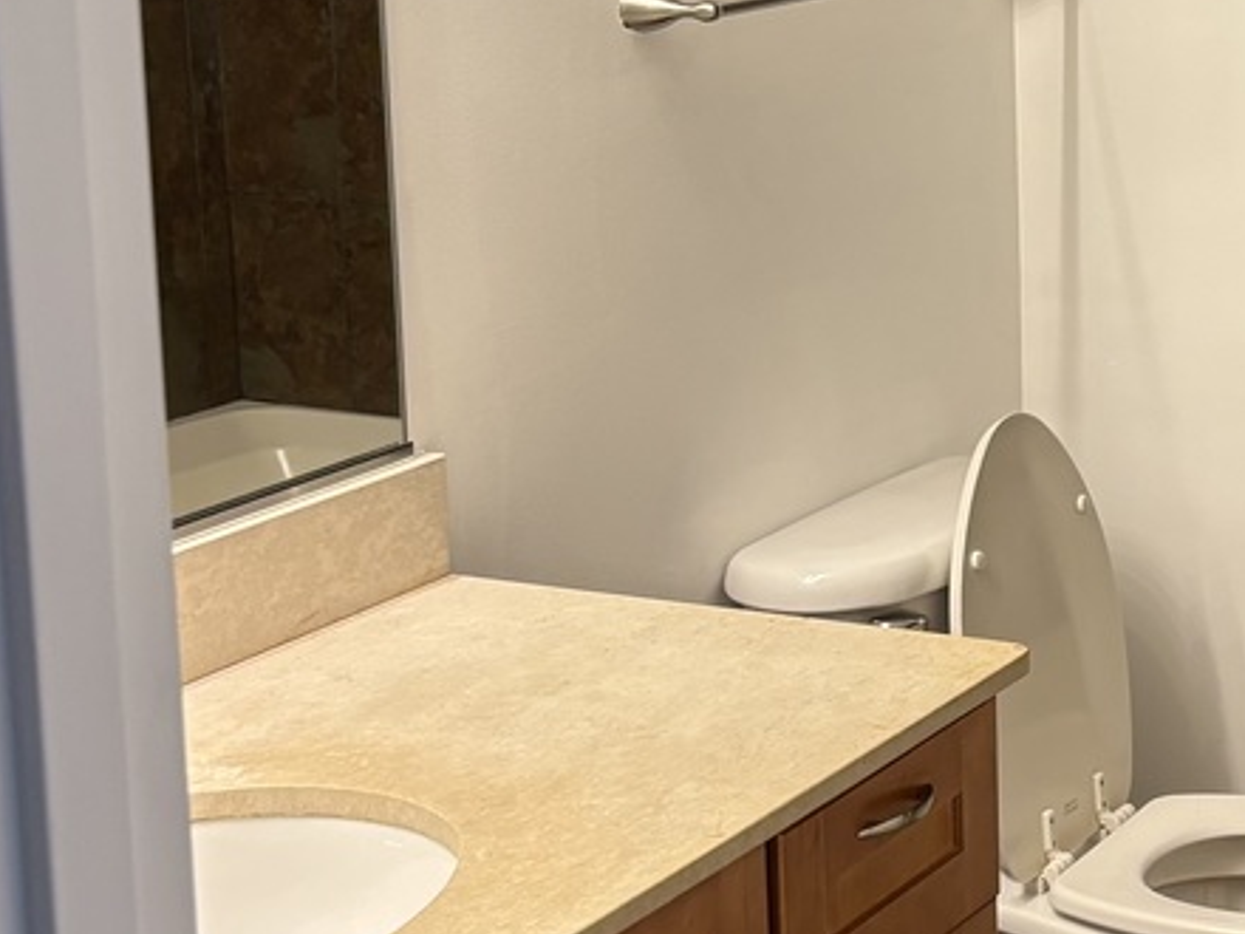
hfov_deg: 21.9
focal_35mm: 85
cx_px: 1330
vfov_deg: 17.1
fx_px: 3057
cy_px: 82
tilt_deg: -7.5
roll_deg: +0.3
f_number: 1.6
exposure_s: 1/60
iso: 80
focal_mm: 5.96
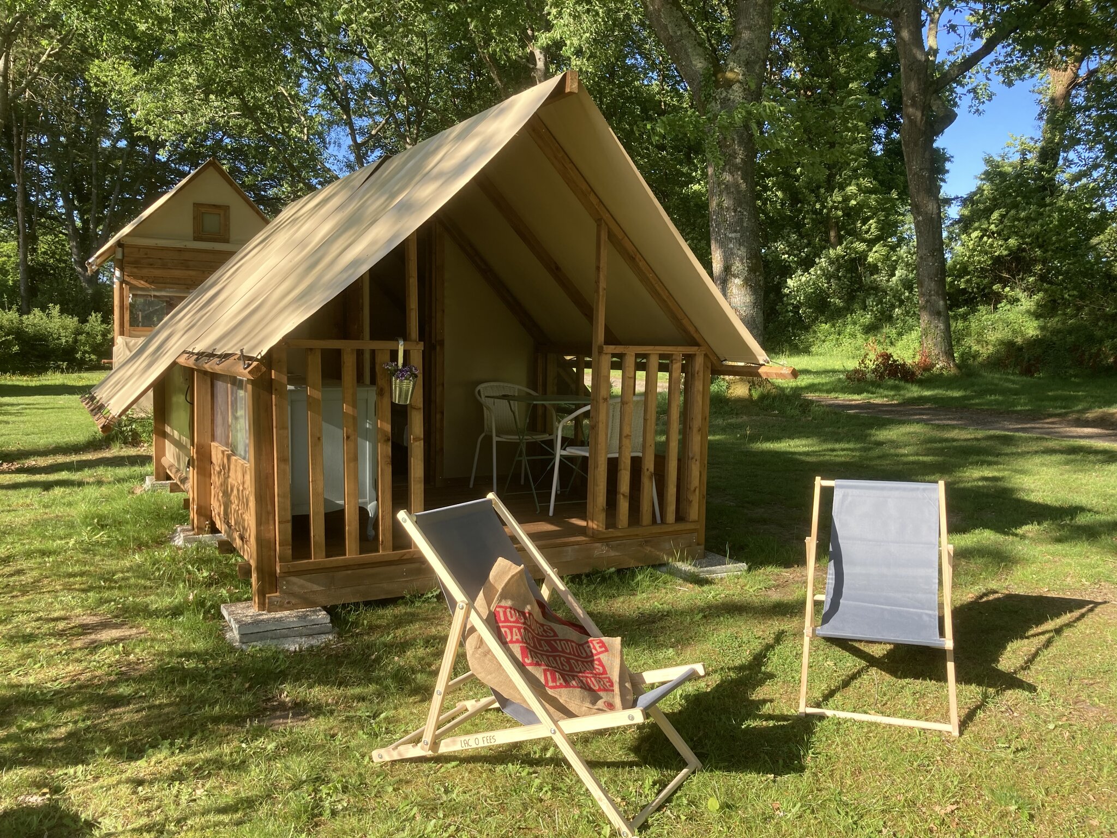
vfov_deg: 49.7
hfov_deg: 63.4
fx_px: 904
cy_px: 419
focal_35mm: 28
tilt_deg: -5.6
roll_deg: -2.1
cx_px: 558
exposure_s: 1/407
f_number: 1.8
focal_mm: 3.99
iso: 20
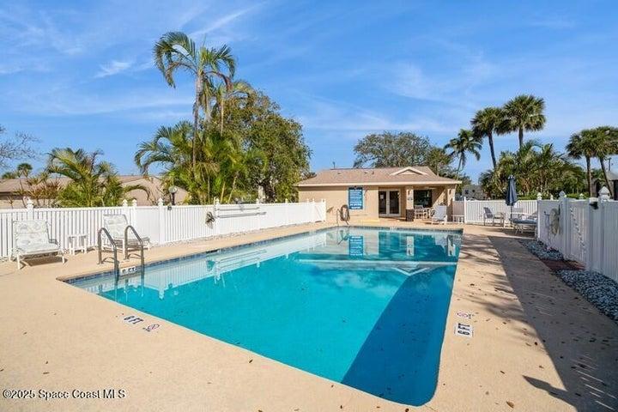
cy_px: 206
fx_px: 257
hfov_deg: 100.4
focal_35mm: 15
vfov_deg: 77.3
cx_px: 309
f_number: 8
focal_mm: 15
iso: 200
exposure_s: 1/1000
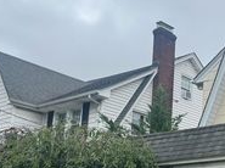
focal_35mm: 65
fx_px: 422
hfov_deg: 27.3
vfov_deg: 22.1
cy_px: 147
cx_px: 249
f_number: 1.78
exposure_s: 1/2174
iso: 80
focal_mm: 6.76
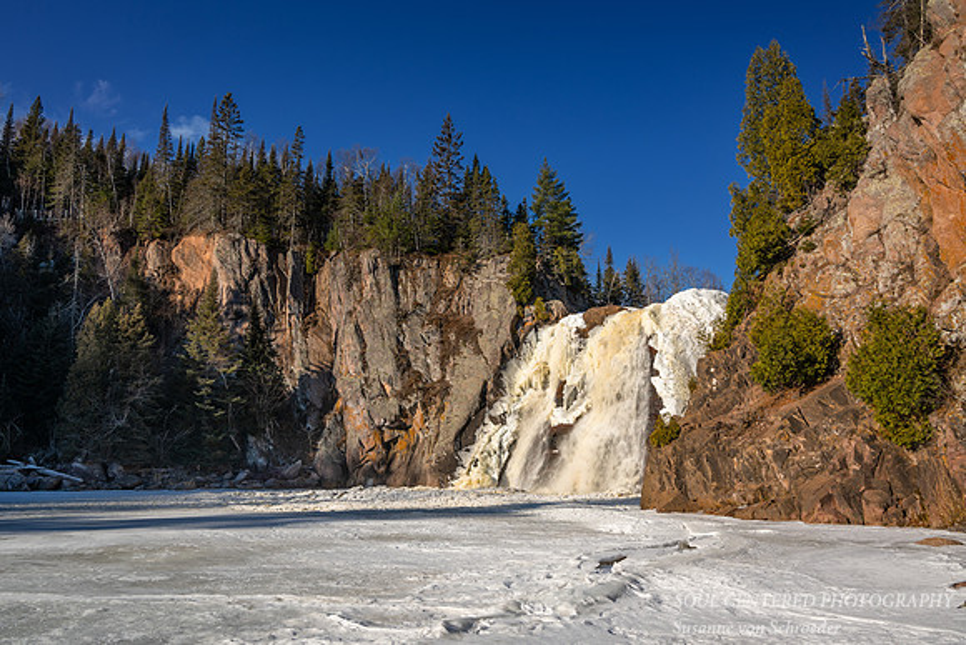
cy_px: 311
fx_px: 759
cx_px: 467
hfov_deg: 64.9
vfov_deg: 46.0
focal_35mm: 28
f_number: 9
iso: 64
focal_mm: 27
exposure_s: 1/50
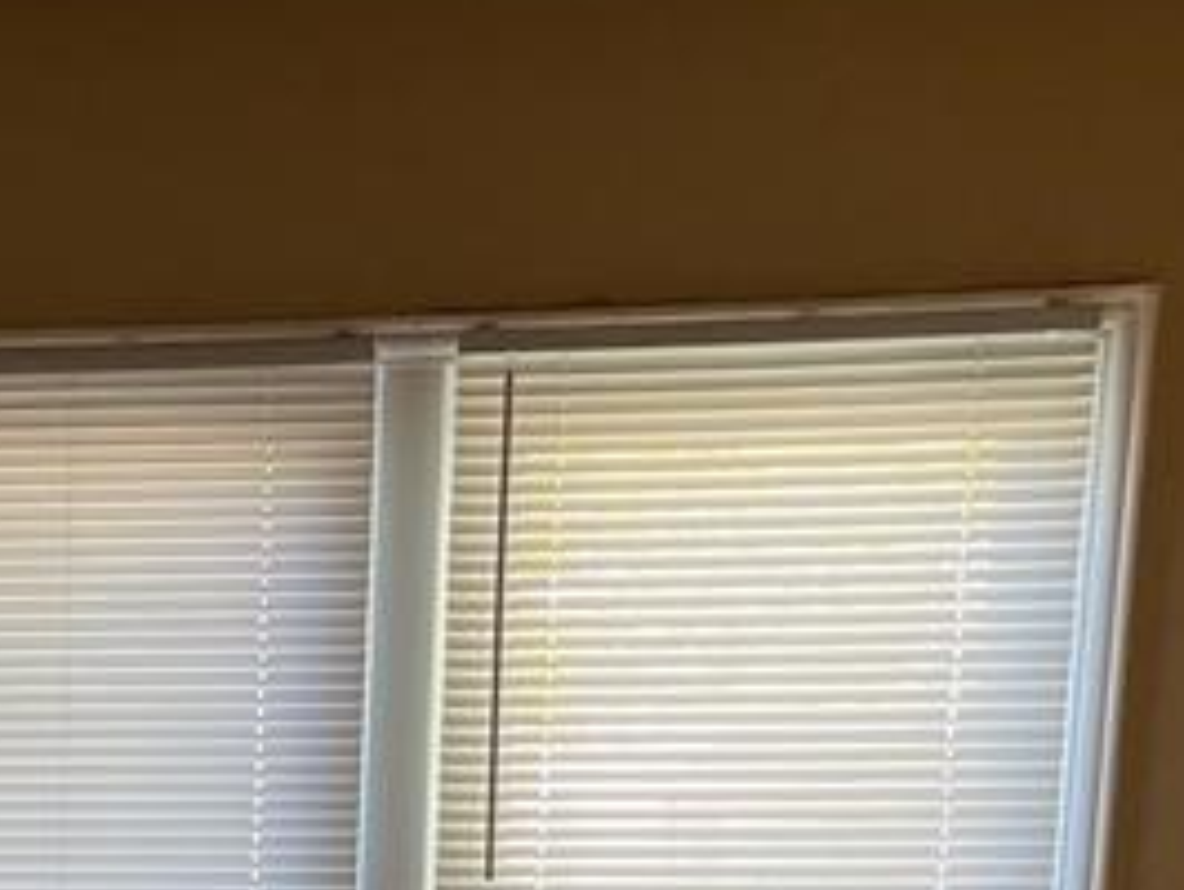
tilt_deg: -12.1
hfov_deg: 18.6
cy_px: 1575
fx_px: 3423
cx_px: -249
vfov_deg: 13.4
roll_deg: +0.1
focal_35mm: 100
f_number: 1.6
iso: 125
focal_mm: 5.1
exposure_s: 1/121
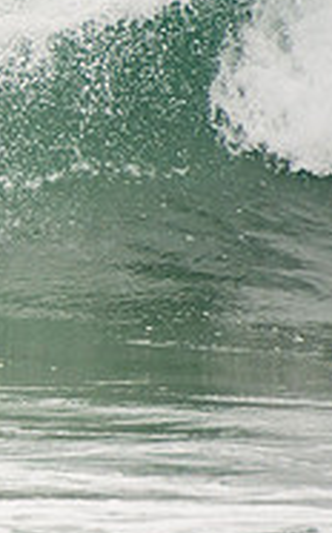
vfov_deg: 1.1
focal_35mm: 1912
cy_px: 50
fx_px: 27723
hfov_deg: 0.7
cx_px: -398
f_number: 5.6
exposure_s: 1/1250
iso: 320
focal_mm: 400
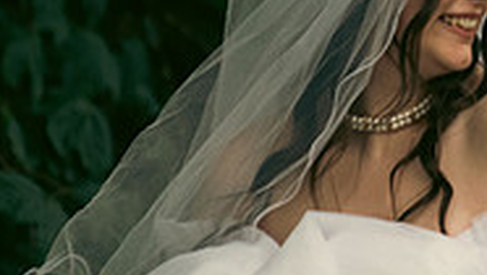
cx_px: 524
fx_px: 8453
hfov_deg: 3.3
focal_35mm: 654
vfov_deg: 1.9
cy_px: 140
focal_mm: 200
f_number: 3.5
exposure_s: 1/200
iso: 320
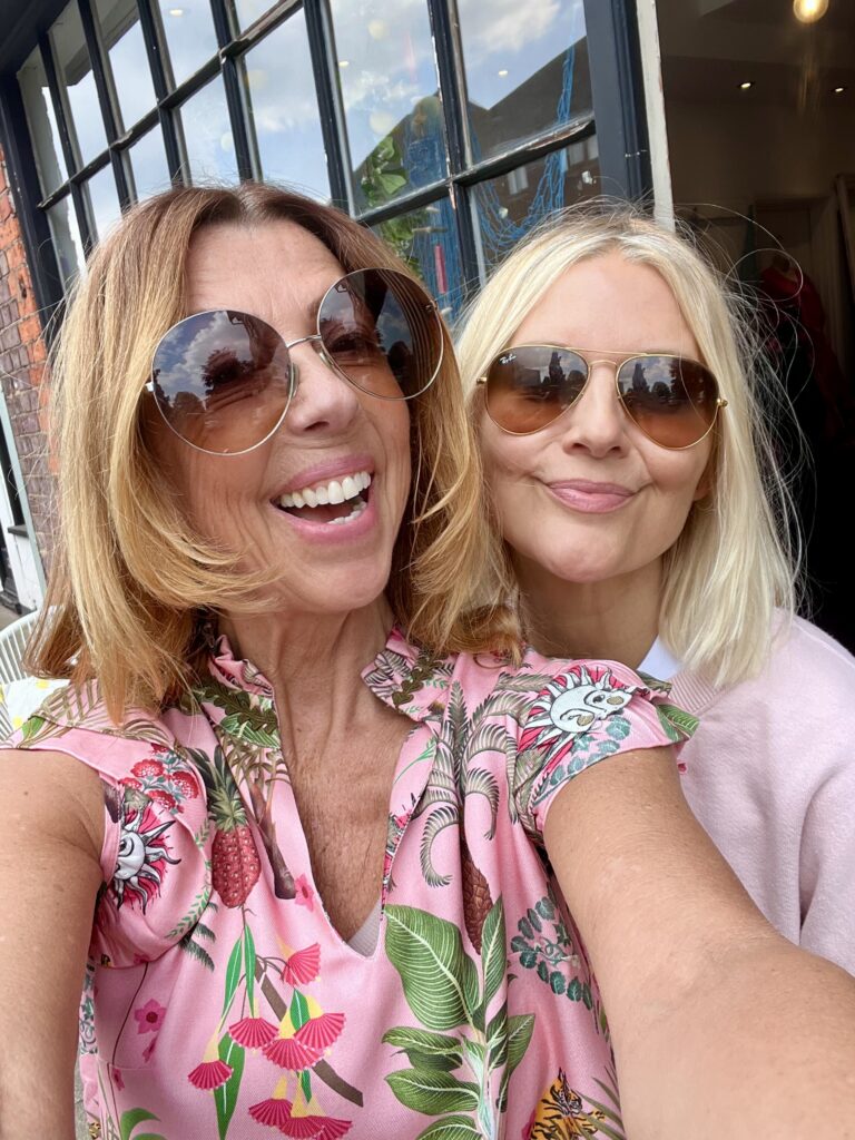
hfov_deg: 46.8
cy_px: 570
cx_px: 428
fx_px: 988
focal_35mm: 30
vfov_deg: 60.0
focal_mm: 2.71
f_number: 2.2
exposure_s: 1/140
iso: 25
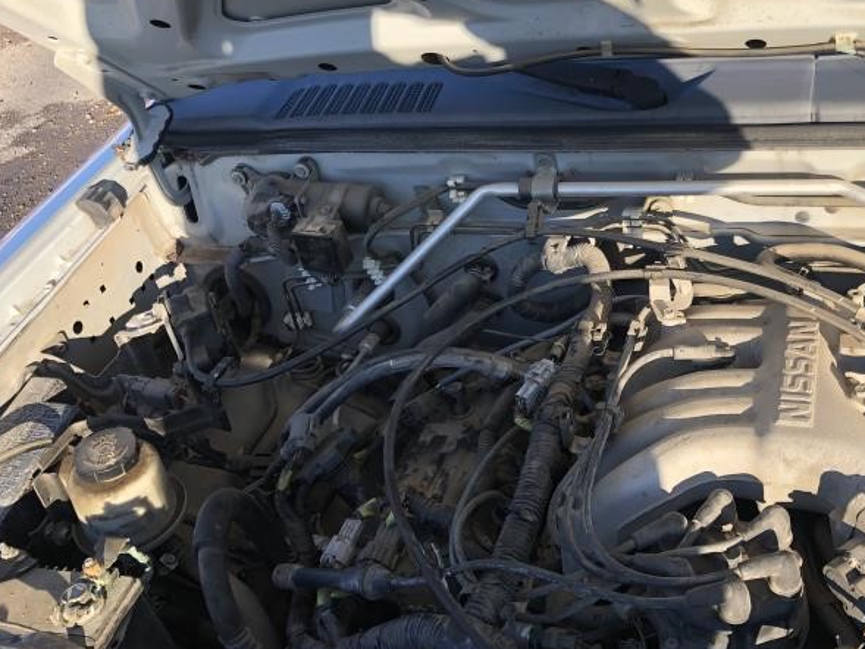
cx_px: 574
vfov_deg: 37.6
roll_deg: +12.3
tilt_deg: -31.7
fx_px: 950
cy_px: 257
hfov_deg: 48.2
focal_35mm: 38
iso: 20
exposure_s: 1/527
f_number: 1.8
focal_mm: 3.99
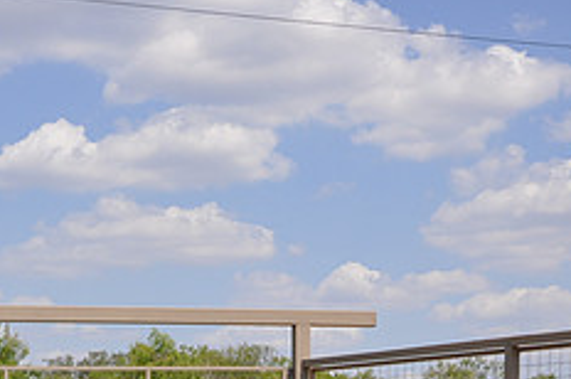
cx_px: 81
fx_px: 1425
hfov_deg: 22.2
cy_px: 459
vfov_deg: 14.6
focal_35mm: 90
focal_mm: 24
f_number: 7.1
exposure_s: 1/250
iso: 200
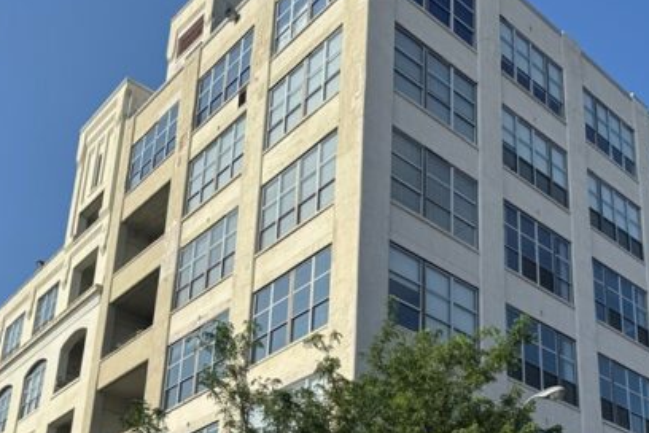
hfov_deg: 40.0
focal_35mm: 49
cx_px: 415
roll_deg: -0.7
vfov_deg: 26.3
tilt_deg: +21.0
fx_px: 883
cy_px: 415
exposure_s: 1/5348
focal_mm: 6.76
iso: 80
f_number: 1.78
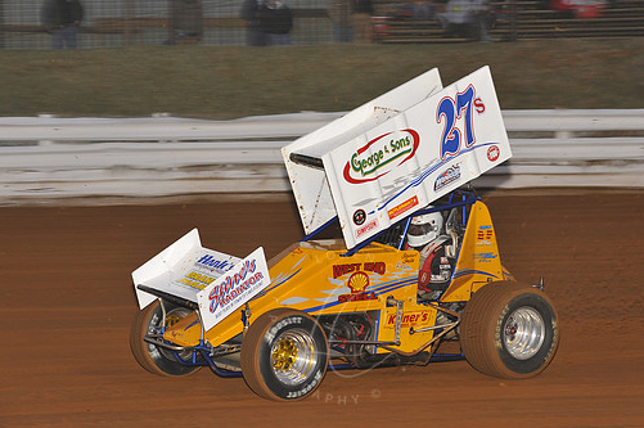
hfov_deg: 14.8
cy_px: 208
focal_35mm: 139
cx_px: 344
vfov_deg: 9.8
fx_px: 2484
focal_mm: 120
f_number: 7.1
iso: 800
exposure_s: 1/250
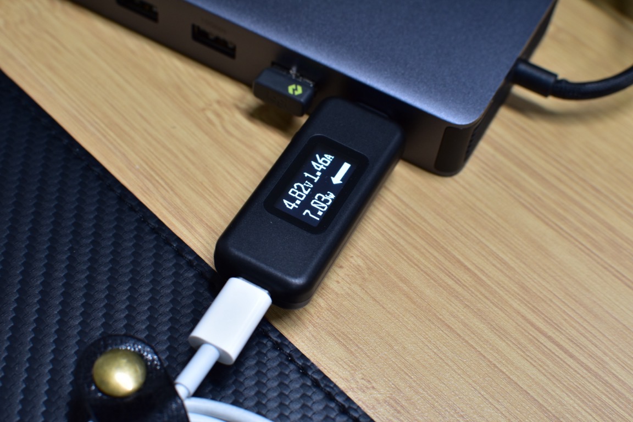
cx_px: 316
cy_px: 211
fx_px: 923
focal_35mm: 52
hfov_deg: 37.9
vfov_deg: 25.8
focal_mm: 35
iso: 250
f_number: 7.1
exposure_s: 1/10
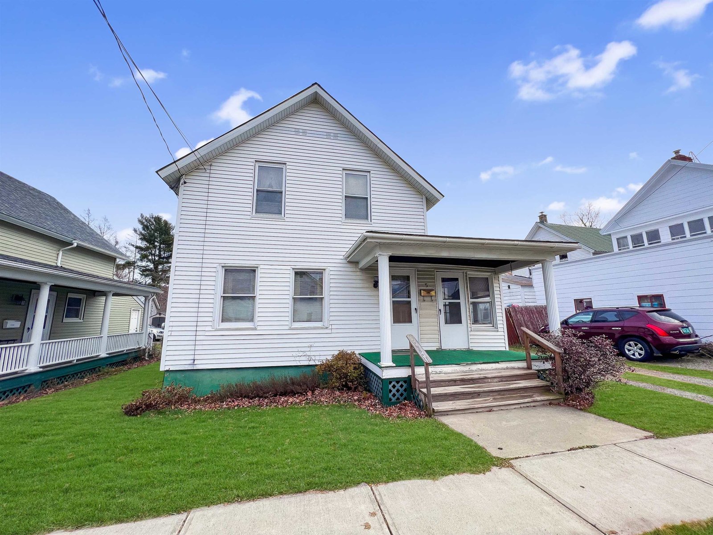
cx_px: 356
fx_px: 268
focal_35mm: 13
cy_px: 268
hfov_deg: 106.2
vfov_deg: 89.9
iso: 32
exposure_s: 1/690
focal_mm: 1.57
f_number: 1.8
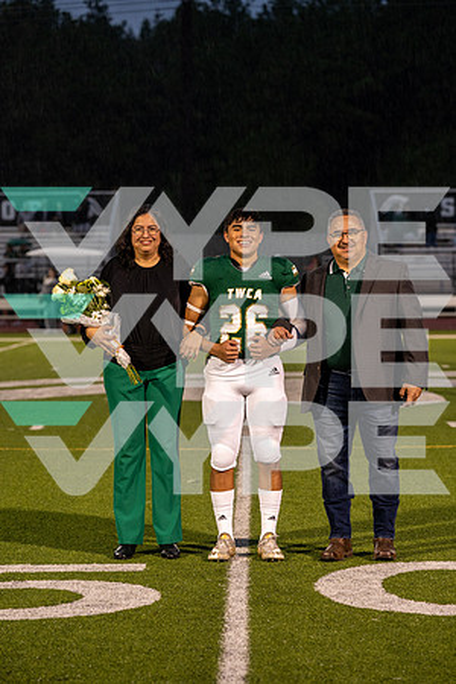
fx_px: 2413
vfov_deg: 16.1
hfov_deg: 10.8
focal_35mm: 127
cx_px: 228
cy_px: 342
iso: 800
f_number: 4.5
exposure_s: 1/125
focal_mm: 127
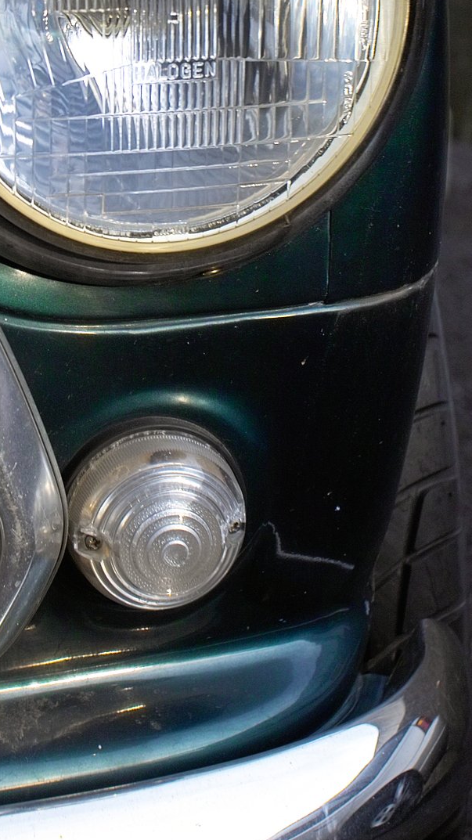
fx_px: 2271
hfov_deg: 11.7
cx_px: -58
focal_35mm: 102
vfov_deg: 20.6
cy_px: 106
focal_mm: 30
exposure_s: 1/250
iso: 100
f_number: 4
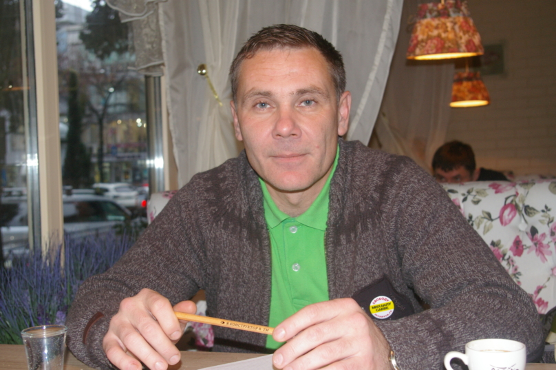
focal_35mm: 46
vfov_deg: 28.9
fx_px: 717
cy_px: 185
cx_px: 278
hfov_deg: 42.4
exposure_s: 1/45
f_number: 5.6
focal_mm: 31
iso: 800
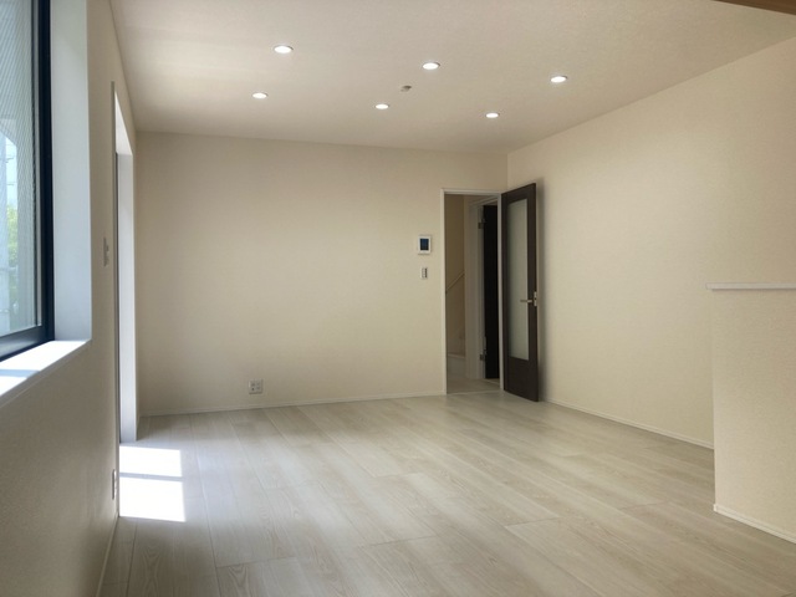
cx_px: 398
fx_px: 644
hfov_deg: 63.4
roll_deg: -0.4
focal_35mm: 28
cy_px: 298
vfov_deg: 49.7
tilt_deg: +1.3
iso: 40
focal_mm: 3.99
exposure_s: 1/115
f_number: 1.8
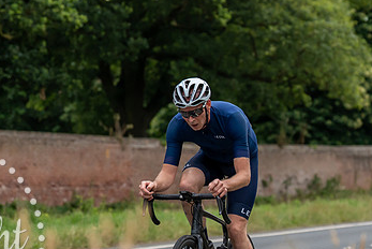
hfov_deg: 12.4
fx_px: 1717
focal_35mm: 166
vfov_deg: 8.3
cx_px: 196
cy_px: 128
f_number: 3.2
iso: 1000
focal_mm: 78
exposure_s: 1/640
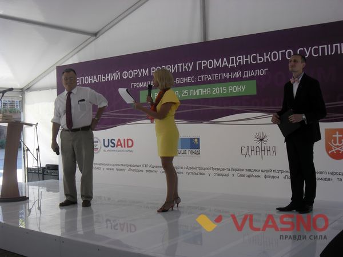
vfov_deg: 32.9
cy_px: 128
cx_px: 172
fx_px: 436
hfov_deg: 42.9
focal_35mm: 44
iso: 100
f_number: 4.5
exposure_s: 1/56
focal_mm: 7.8
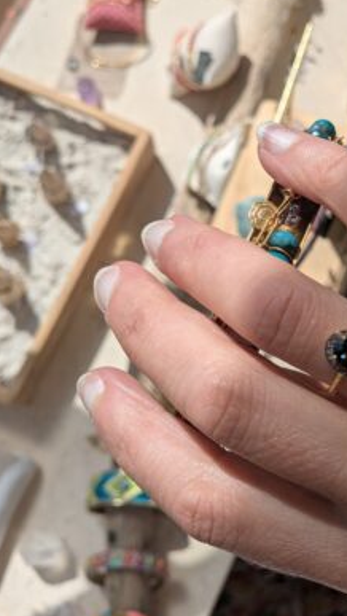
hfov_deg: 32.0
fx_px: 588
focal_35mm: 36
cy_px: 263
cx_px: 277
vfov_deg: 55.1
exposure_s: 1/11765
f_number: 1.7
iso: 26
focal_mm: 4.53
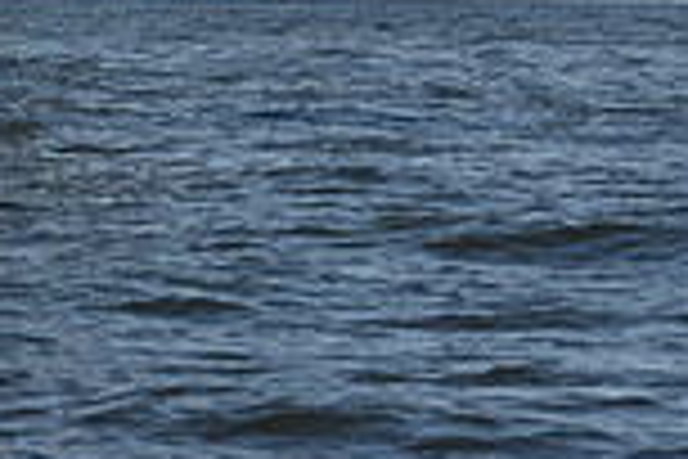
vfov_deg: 3.0
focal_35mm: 456
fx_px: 8714
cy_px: -806
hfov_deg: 4.5
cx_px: -2
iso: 250
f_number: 9
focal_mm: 120
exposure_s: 1/1250
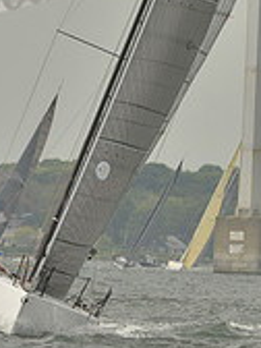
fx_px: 10335
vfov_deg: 1.9
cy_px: -135
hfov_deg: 1.4
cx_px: 237
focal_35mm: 1028
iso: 280
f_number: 9
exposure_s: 1/1000
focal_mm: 310
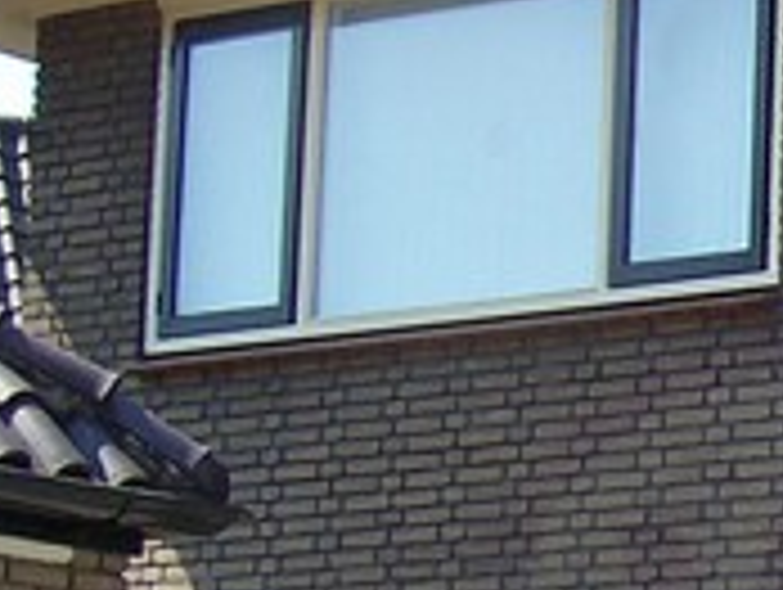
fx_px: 3851
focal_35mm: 170
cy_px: 680
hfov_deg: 10.7
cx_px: 1512
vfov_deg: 8.7
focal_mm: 5.6
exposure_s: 1/250
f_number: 5.6
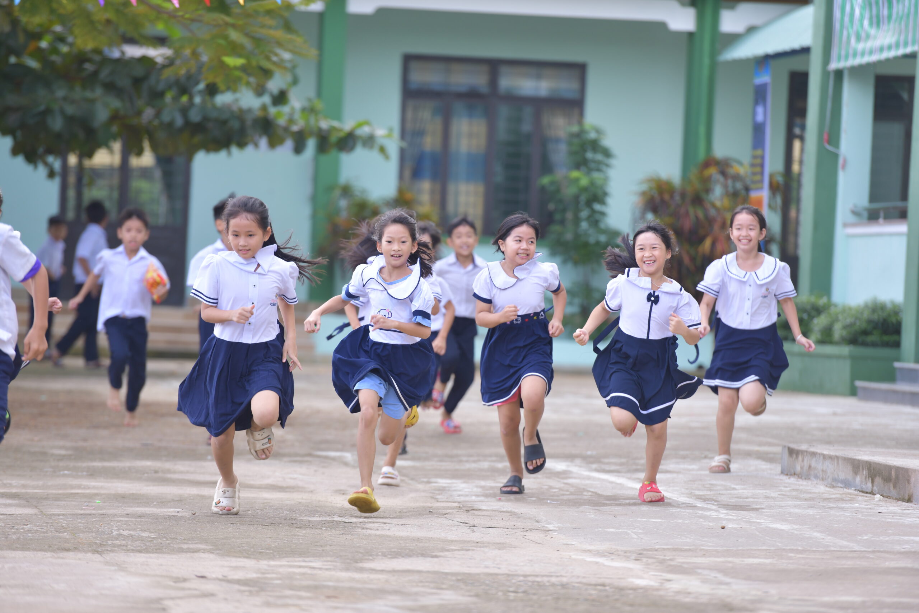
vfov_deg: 6.9
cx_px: 460
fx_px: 5105
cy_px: 306
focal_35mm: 200
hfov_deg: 10.3
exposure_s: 1/800
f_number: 3.5
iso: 320
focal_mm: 200
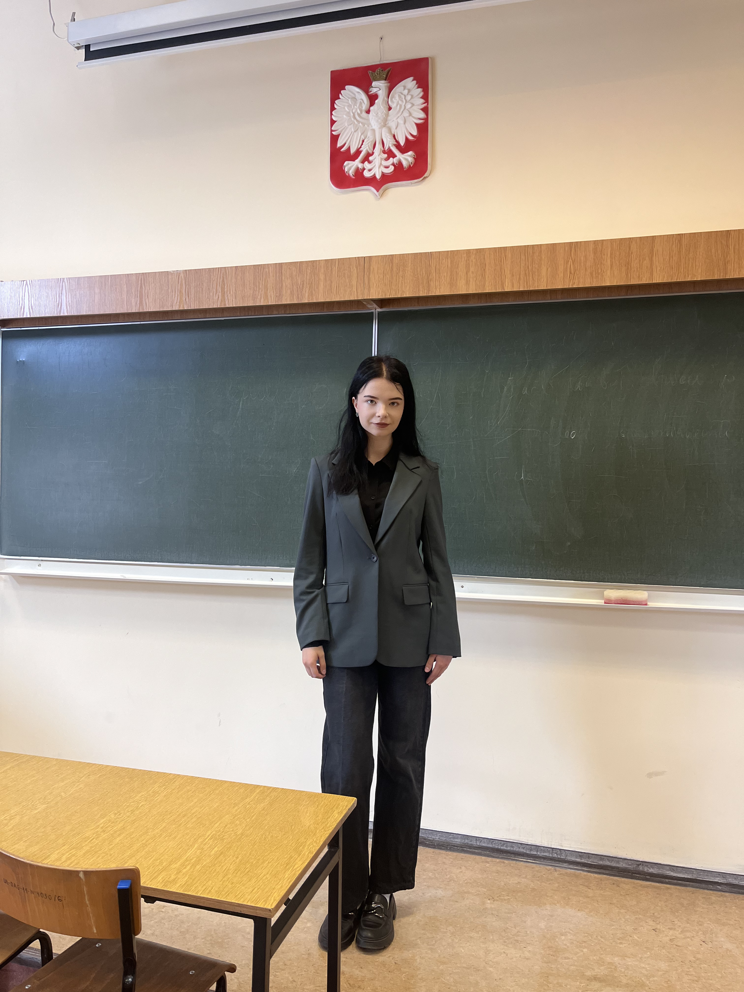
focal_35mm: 26
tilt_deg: -0.6
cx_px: 372
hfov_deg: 53.1
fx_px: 745
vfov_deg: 67.3
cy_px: 496
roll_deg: -1.7
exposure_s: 1/100
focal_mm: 5.1
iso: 125
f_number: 1.6
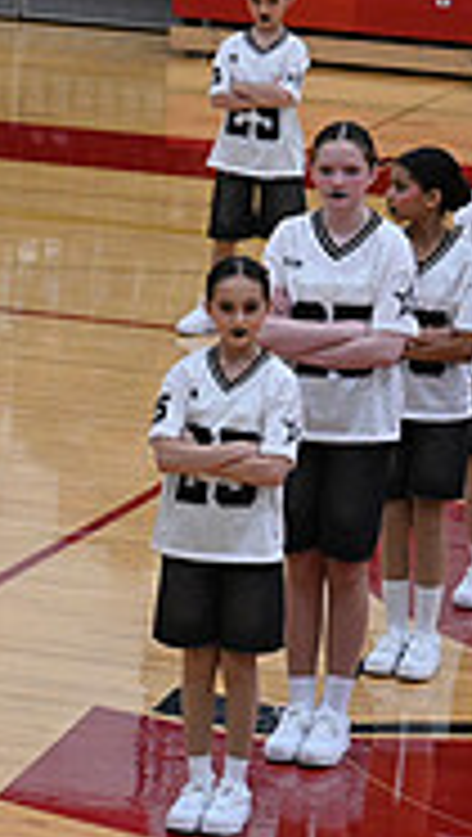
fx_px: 6590
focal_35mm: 297
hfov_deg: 4.0
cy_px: 353
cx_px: -760
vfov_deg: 7.3
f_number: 4
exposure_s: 1/400
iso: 4000
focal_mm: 91
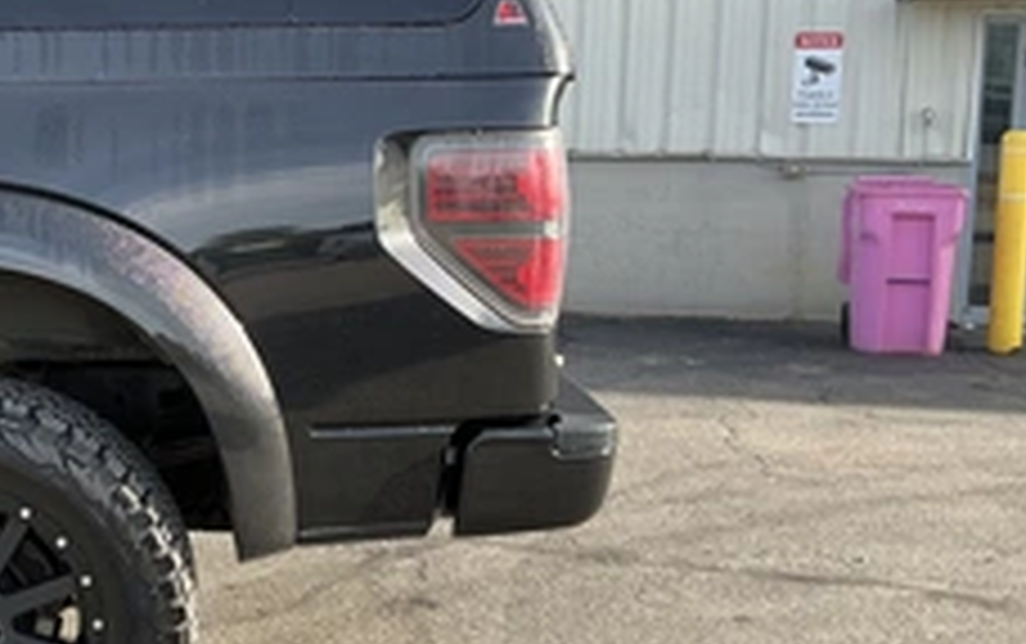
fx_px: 1455
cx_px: 194
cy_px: 320
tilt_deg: -7.2
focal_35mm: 52
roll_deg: +0.2
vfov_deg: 24.9
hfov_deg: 37.3
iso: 25
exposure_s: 1/348
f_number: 1.8
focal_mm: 3
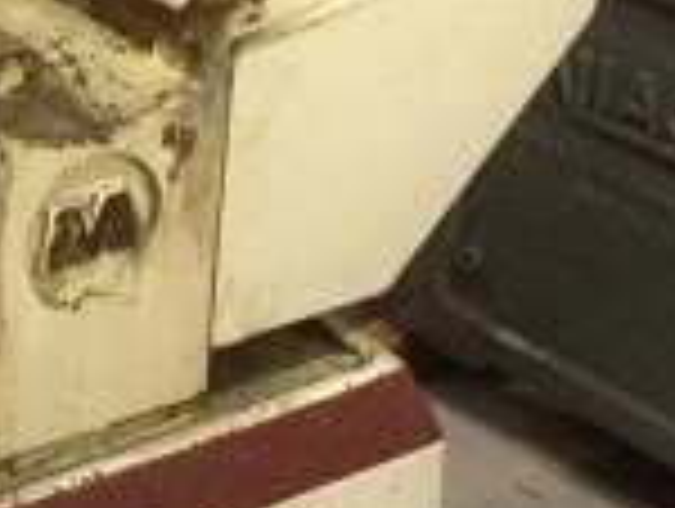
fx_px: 2734
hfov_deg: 13.7
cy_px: 72
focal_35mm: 140
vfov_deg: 10.6
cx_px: -108
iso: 400
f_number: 2.4
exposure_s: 1/15
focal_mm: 4.28
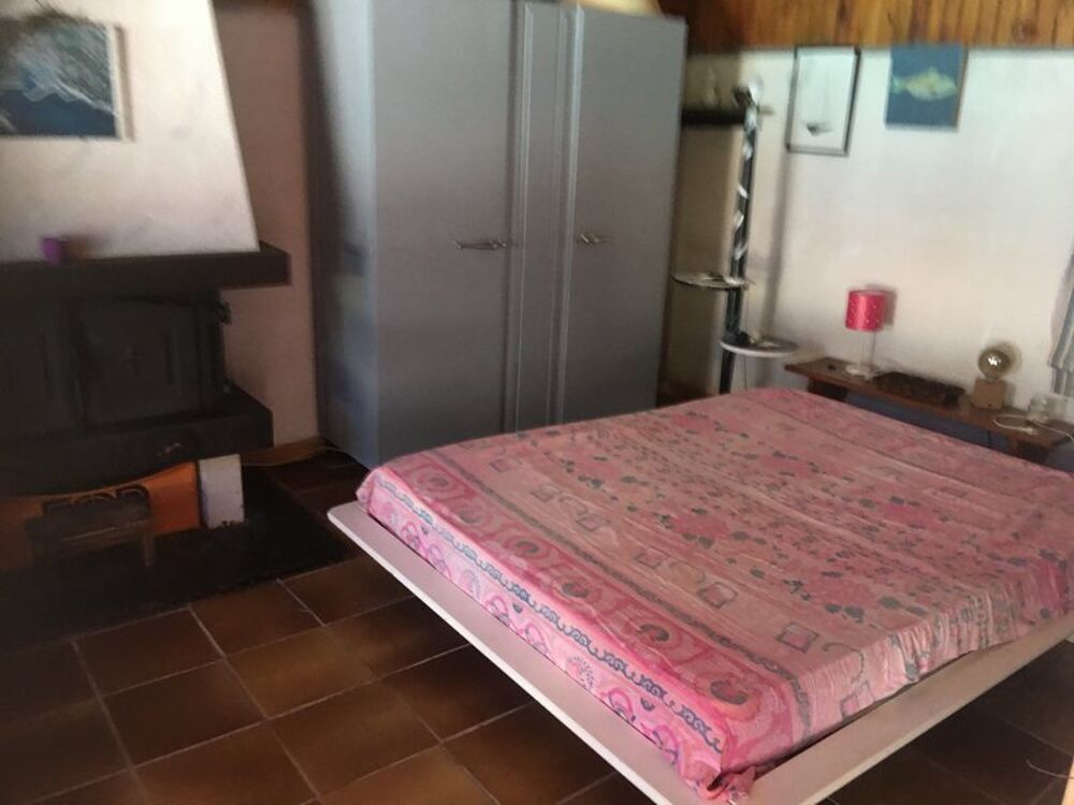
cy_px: 402
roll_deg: -2.6
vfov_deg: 48.2
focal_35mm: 29
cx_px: 537
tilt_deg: -21.8
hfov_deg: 61.7
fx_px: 900
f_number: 2.2
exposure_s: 1/17
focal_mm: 4.15
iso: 100
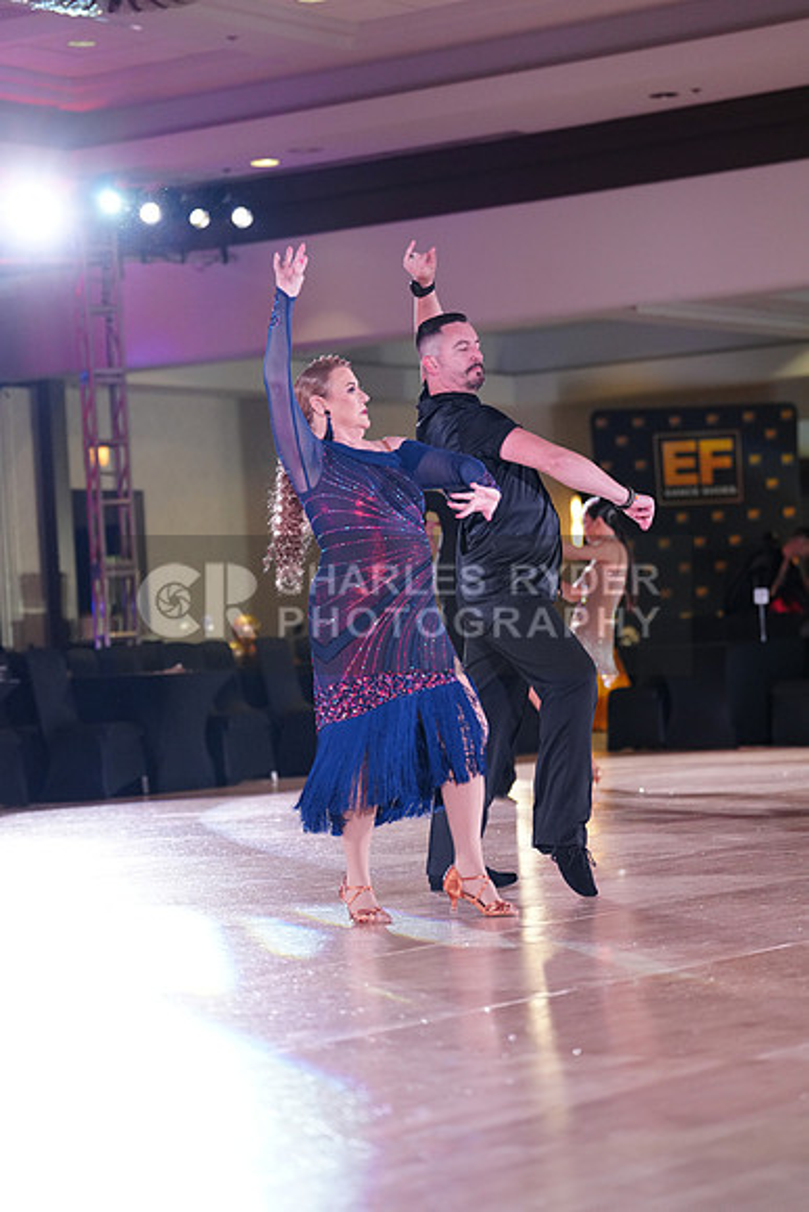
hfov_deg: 14.4
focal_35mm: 95
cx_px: 404
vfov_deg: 21.5
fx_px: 3200
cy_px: 606
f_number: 2.8
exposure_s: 1/320
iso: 2500
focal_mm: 95
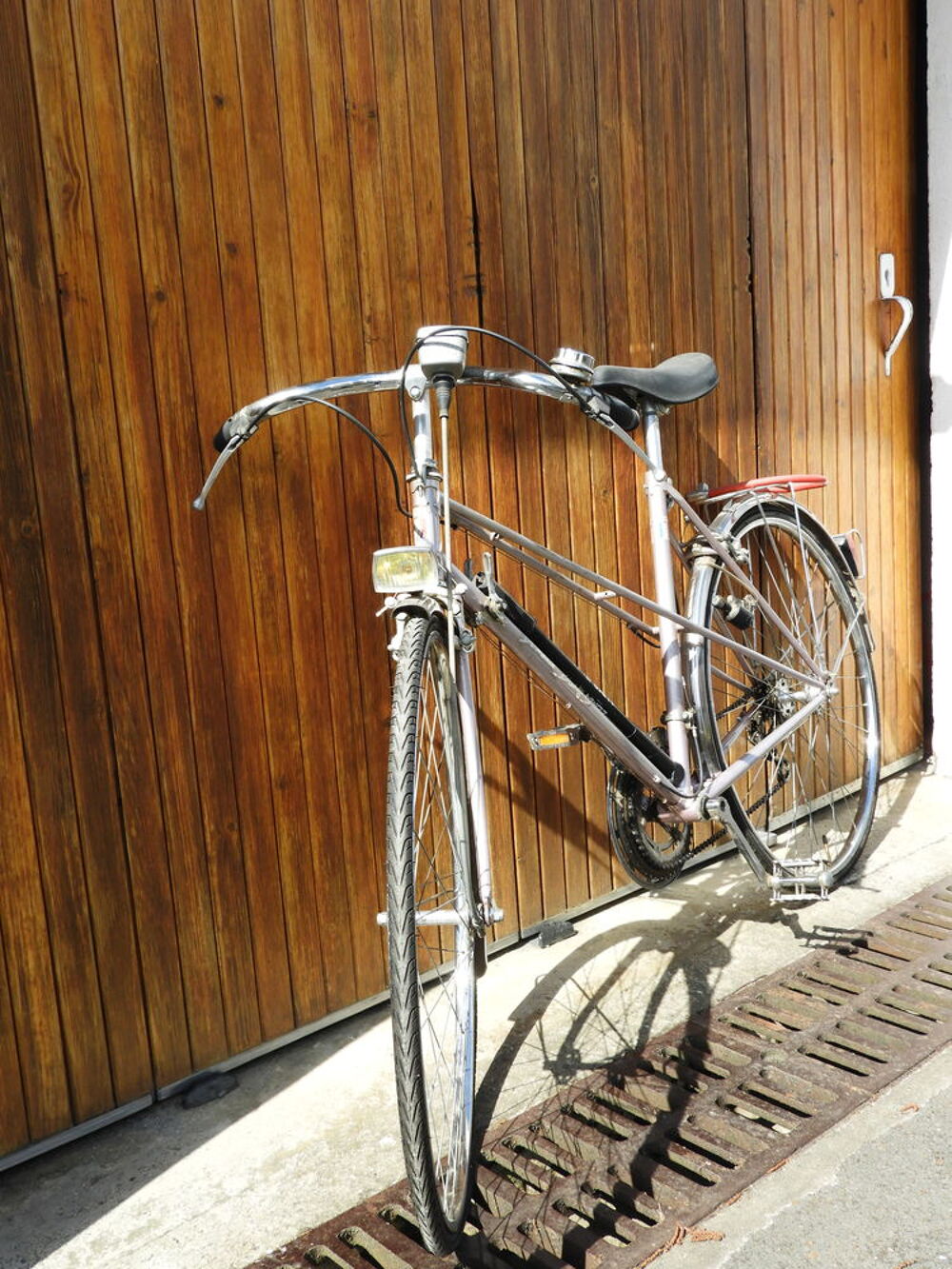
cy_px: 634
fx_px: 1283
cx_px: 476
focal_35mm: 35
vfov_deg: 52.6
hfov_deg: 40.7
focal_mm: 6.3
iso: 100
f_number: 3.8
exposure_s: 1/500
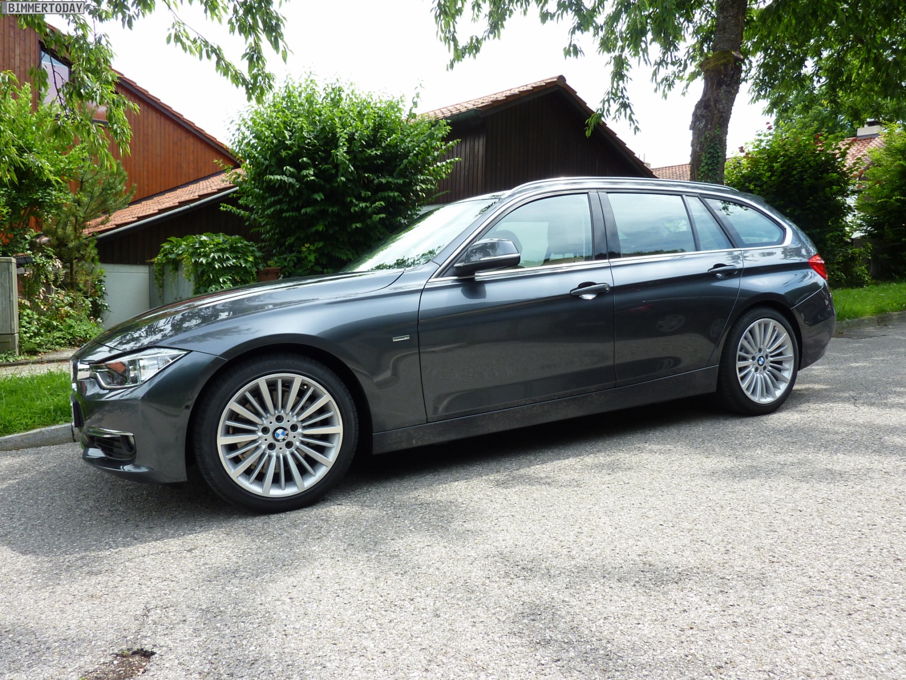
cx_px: 453
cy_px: 340
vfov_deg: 54.9
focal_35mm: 25
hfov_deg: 69.4
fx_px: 654
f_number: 4
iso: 80
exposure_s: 1/200
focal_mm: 4.1
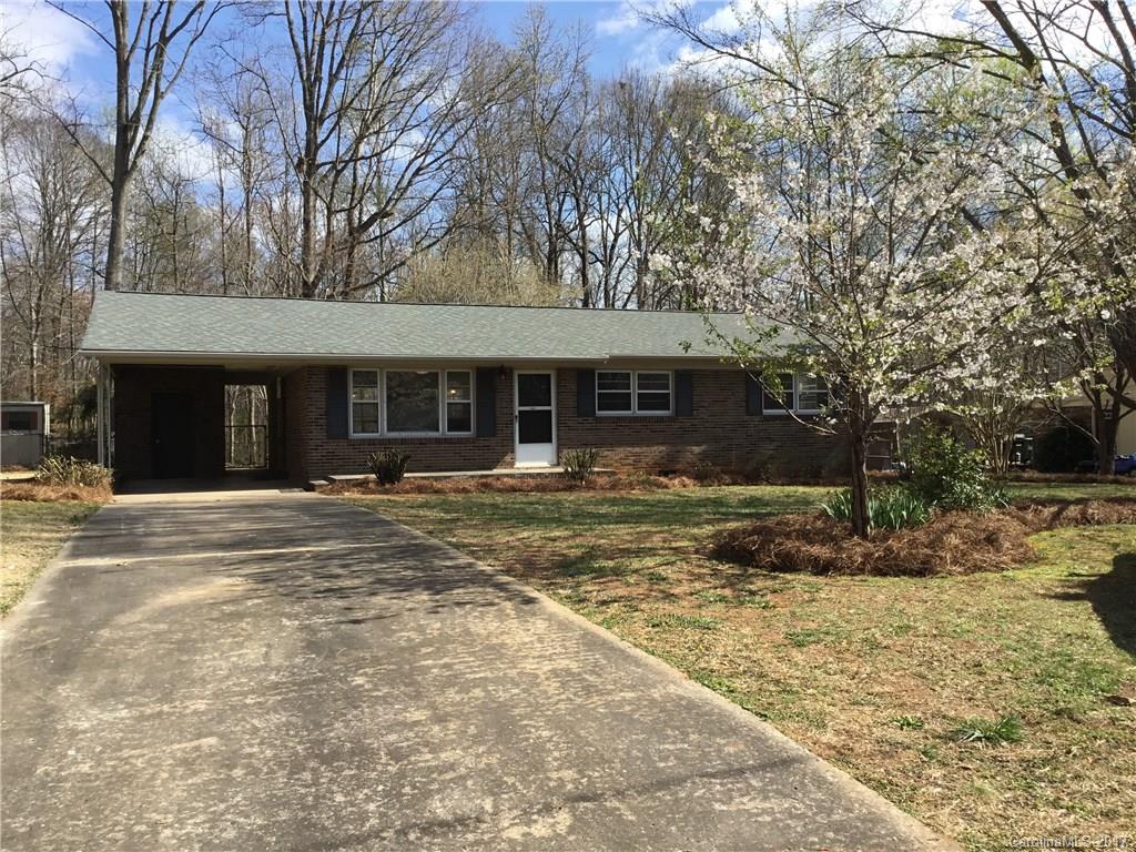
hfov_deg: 58.4
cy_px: 426
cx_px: 568
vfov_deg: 45.4
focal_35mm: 31
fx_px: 1017
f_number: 2.4
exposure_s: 1/876
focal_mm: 3.3
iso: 25
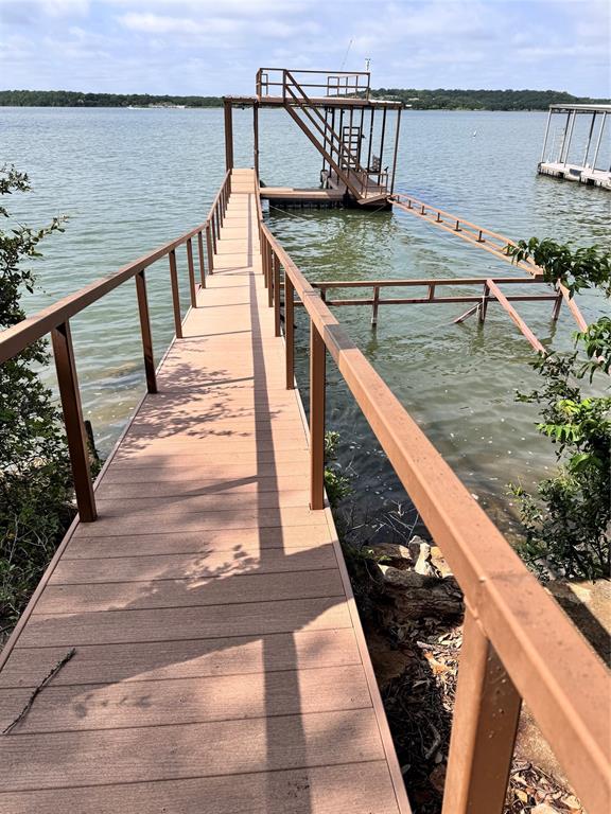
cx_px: 306
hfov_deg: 56.8
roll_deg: +0.1
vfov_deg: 71.6
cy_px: 407
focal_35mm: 24
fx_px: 565
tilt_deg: -26.7
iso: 80
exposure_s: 1/3802
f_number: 1.78
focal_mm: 6.76
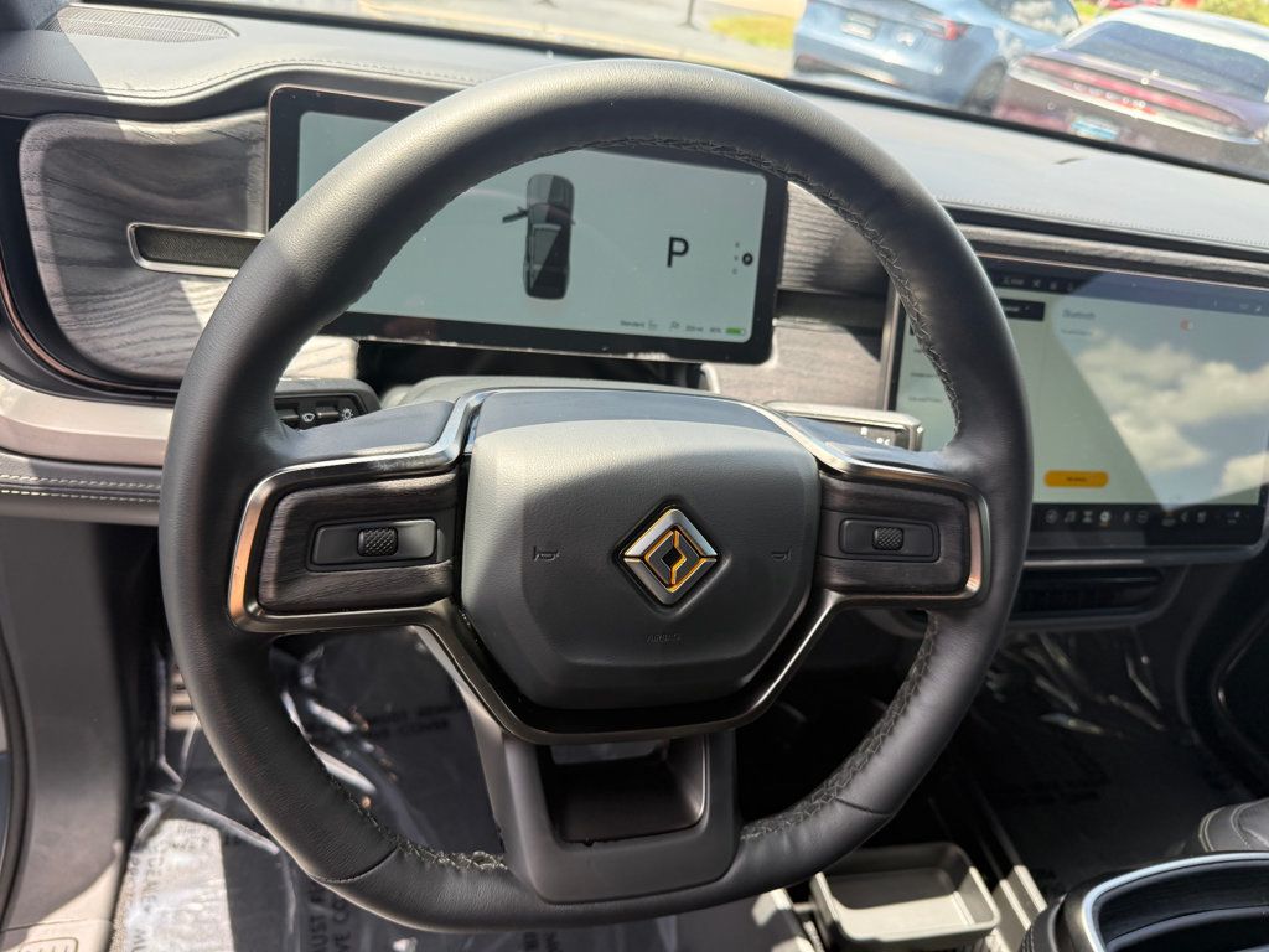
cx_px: 634
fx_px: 880
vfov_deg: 56.8
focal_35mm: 24
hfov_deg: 71.6
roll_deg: -13.4
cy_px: 476
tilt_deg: -31.6
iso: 100
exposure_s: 1/494
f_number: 1.78
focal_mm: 6.76
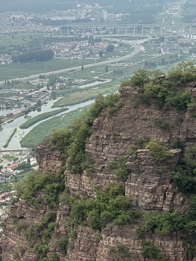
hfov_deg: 18.9
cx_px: 64
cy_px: 146
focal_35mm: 78
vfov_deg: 25.0
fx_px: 588
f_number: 1.78
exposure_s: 1/4016
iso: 80
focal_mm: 6.86
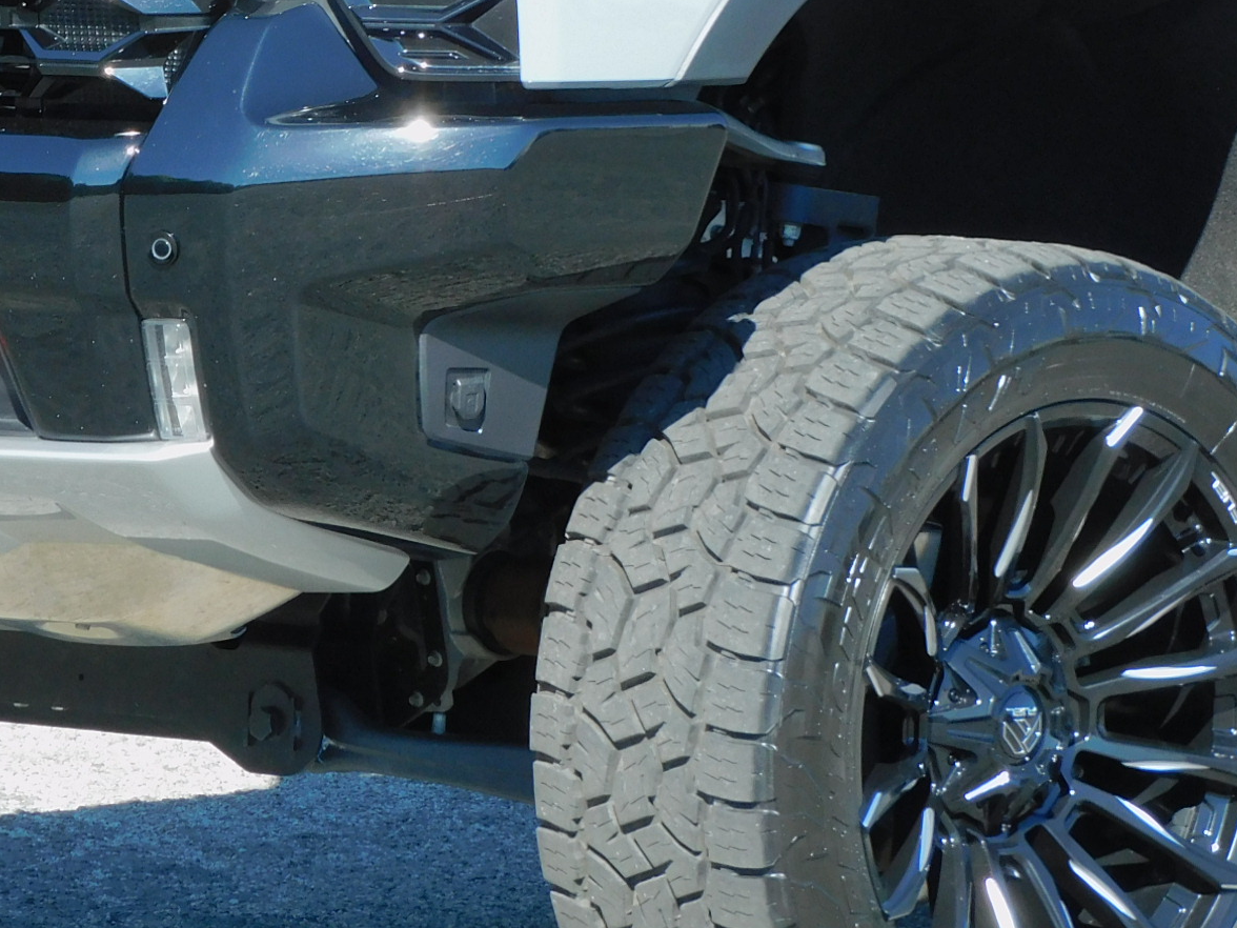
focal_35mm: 425
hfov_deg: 4.7
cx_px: 65
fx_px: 15187
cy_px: 201
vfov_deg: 3.5
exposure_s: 1/160
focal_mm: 39.4
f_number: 5.3
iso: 125
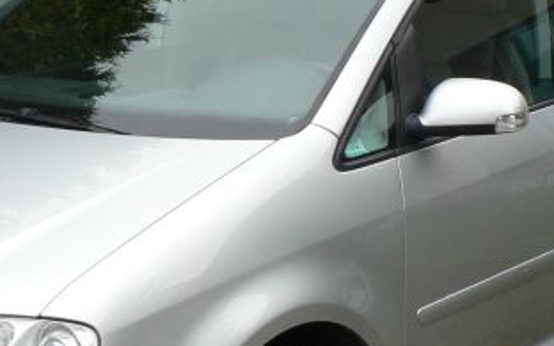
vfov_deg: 13.3
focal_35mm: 98
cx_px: 224
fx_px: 1480
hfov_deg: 21.2
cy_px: 195
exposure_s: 1/80
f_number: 3.2
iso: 80
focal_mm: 6
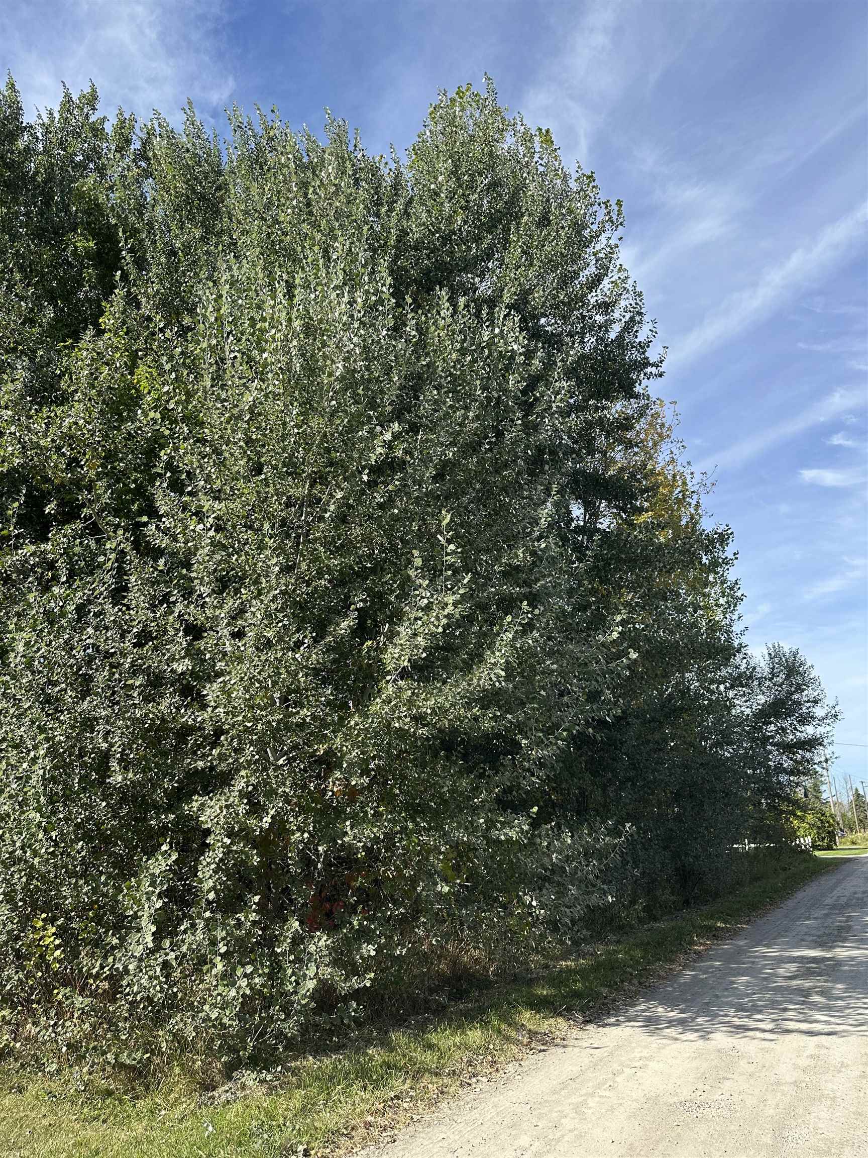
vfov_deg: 71.6
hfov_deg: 56.8
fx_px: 802
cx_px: 434
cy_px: 579
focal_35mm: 24
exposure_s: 1/2203
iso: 80
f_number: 1.78
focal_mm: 6.86
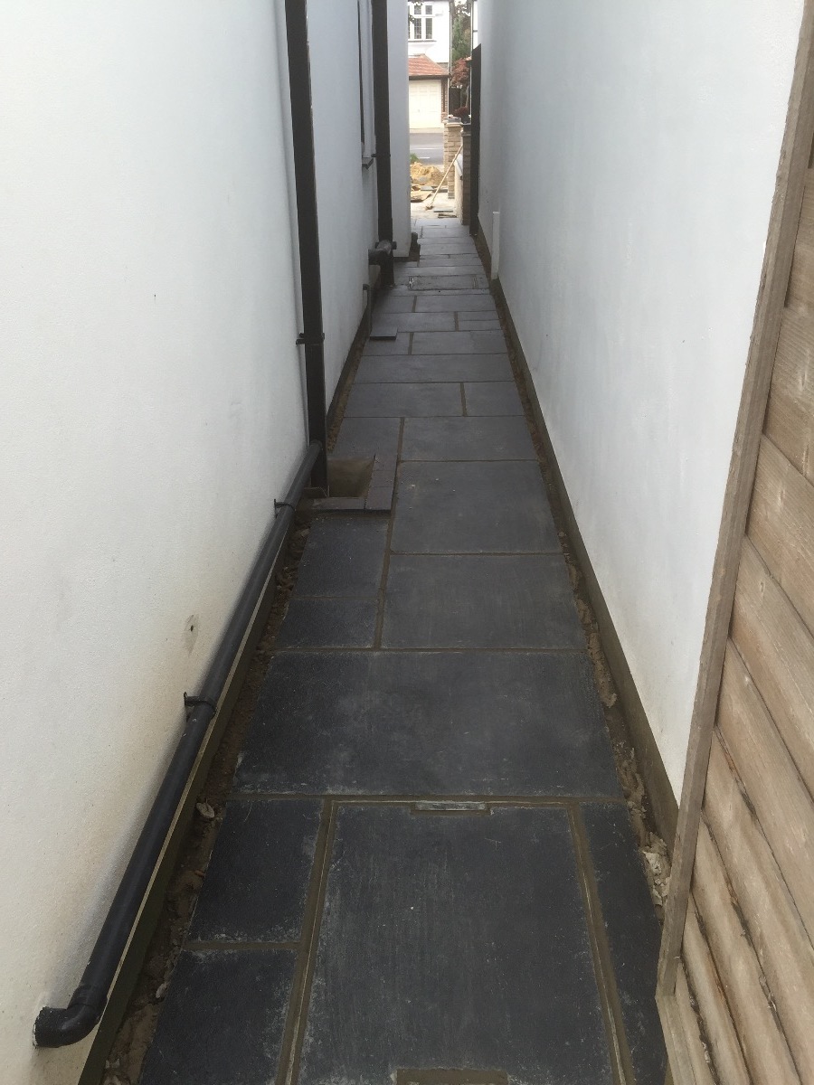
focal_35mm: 29
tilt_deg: -24.4
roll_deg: +0.6
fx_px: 909
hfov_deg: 48.2
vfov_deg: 61.7
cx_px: 407
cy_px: 542
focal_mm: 4.15
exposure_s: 1/501
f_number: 2.2
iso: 32
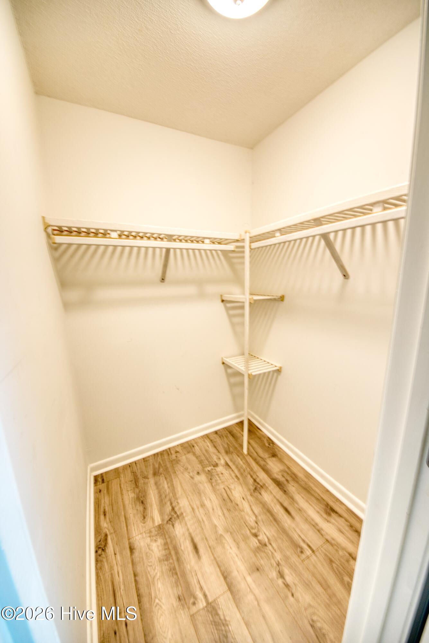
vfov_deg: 112.6
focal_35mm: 12
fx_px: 214
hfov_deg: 90.1
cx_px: 214
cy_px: 322
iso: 200
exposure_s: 1/5
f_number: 9
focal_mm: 8
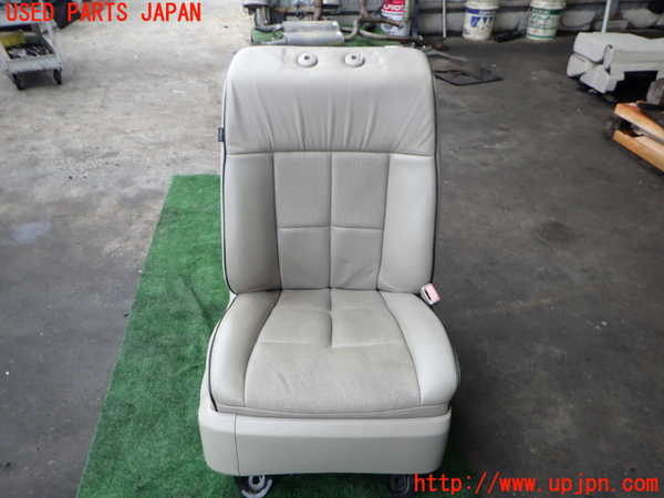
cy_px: 249
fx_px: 480
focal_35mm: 25
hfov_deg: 69.4
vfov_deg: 54.9
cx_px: 332
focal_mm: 4.5
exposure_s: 1/125
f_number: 2
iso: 200
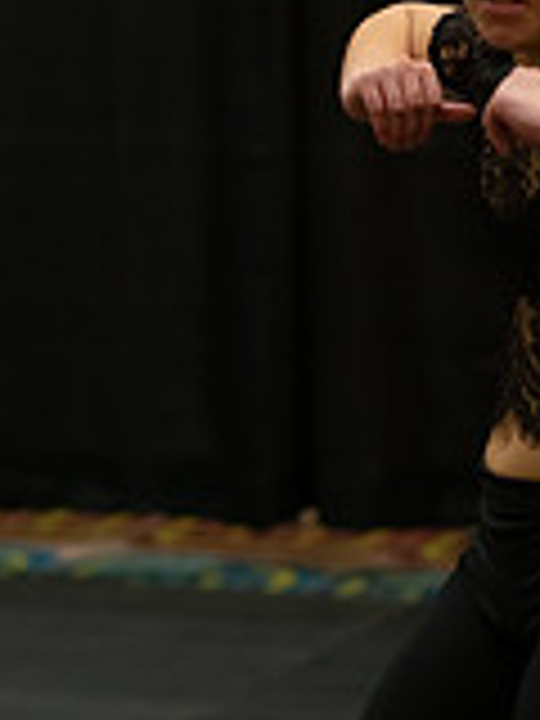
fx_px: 7155
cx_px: 558
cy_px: 418
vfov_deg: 5.8
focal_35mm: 344
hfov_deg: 4.3
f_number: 2
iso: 1250
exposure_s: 1/640
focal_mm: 85
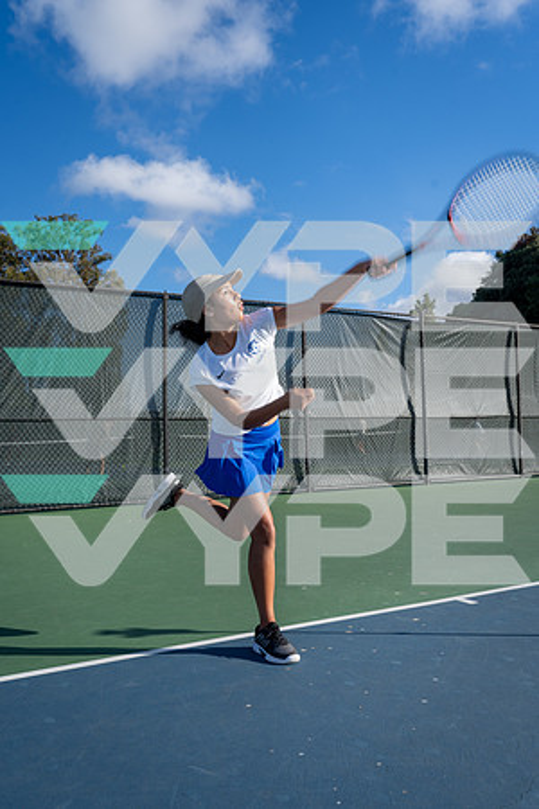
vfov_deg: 60.3
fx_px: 696
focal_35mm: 31
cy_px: 404
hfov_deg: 42.3
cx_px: 270
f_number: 8
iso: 100
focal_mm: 31
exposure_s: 1/250
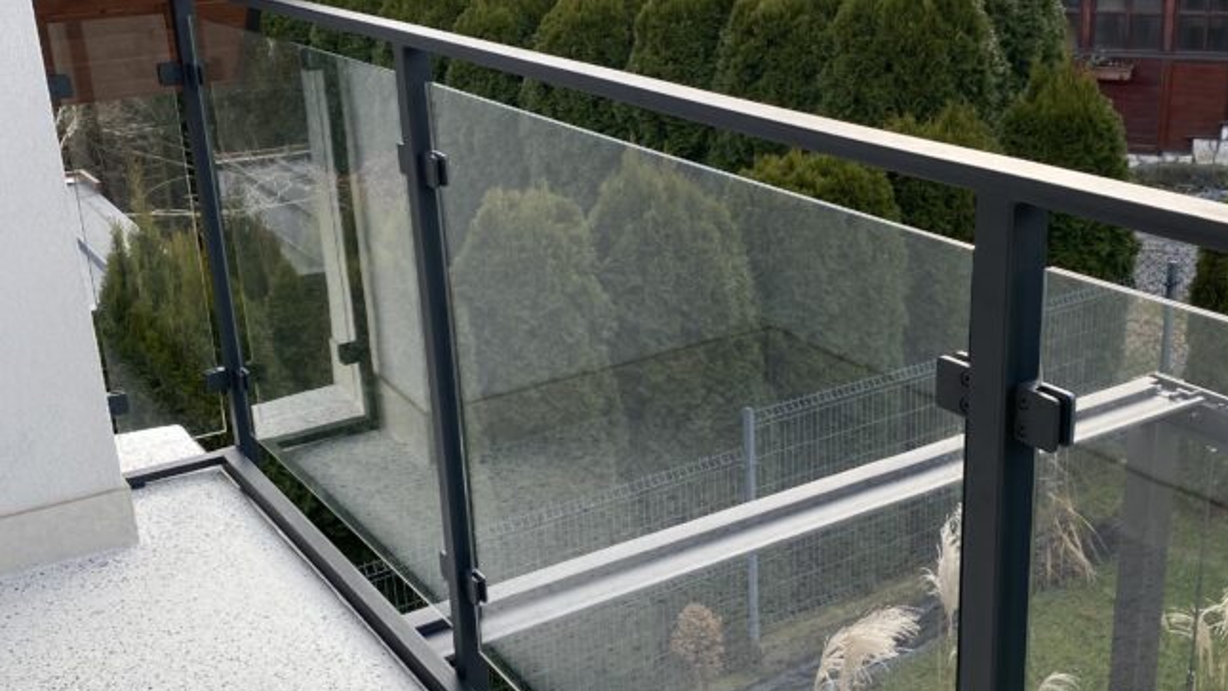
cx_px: 670
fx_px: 1465
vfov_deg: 26.5
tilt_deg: -20.6
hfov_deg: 45.4
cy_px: 394
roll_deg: +3.1
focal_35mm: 45
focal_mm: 4.25
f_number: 1.8
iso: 32
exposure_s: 1/248
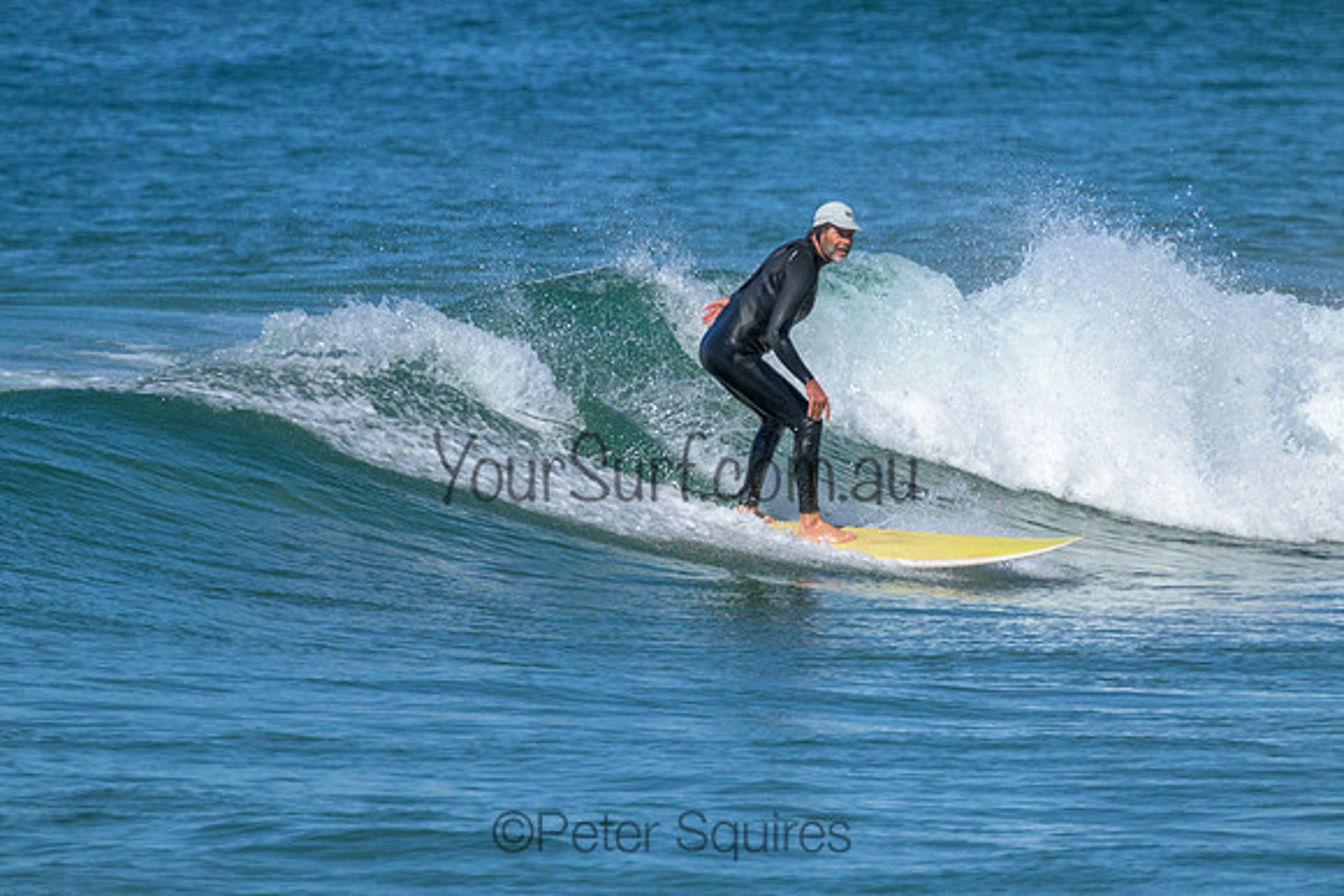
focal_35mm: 800
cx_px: 672
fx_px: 29872
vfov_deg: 1.7
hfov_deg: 2.6
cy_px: 448
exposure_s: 1/2000
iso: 2000
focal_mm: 800
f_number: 11
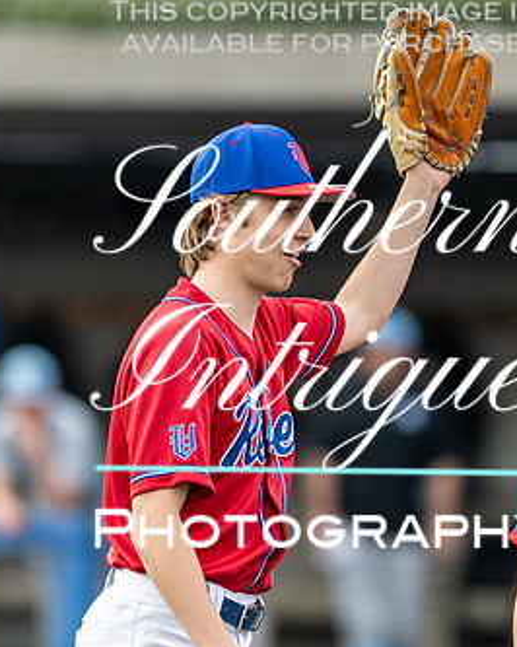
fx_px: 12118
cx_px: 349
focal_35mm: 633
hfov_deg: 2.4
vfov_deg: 3.1
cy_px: 359
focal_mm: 300
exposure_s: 1/800
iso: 320
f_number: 2.8
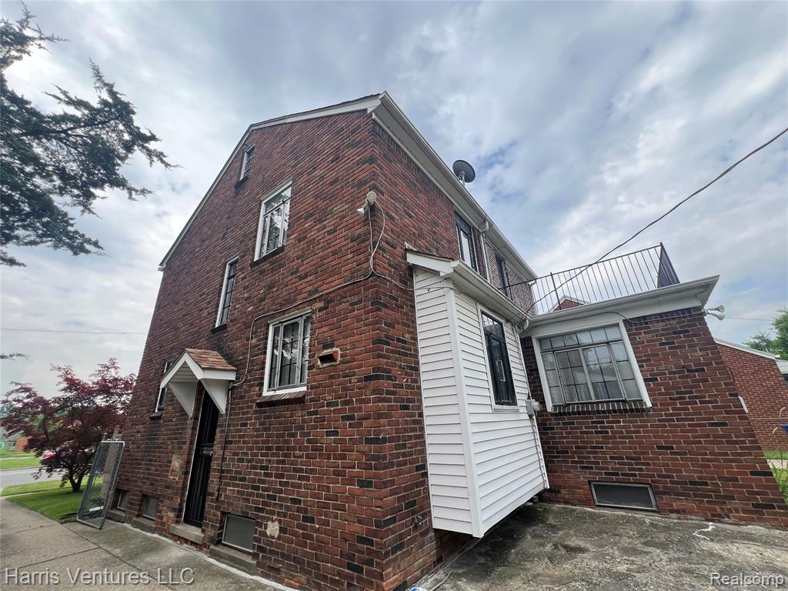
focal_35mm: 13
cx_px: 394
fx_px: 296
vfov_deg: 89.9
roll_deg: +2.3
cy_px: 296
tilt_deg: +21.3
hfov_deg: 106.2
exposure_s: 1/356
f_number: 1.8
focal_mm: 1.57
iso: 32
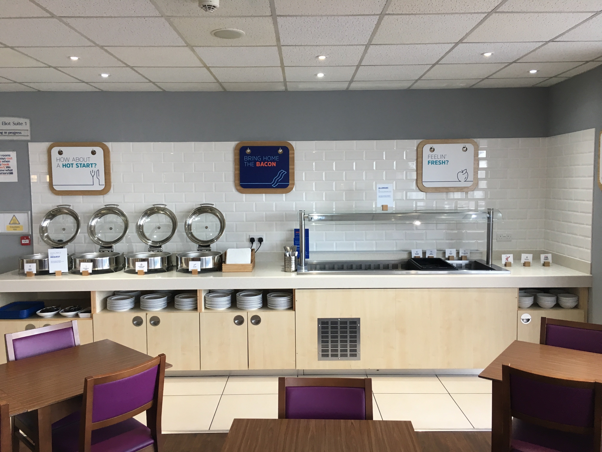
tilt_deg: -4.6
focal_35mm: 29
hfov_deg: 61.7
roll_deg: +0.4
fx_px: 504
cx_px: 301
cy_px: 226
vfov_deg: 48.2
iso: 50
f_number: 2.2
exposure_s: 1/33
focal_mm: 4.15
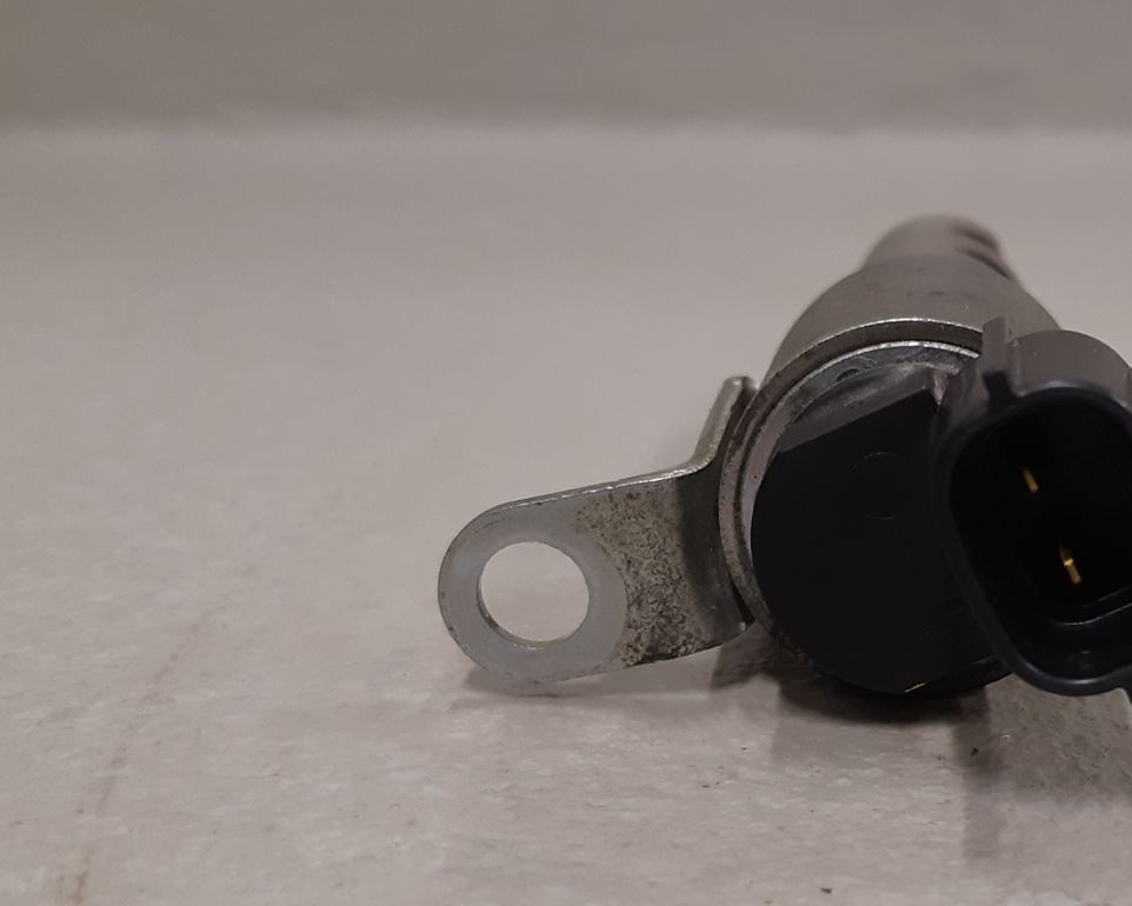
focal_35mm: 54
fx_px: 1810
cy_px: 614
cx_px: 932
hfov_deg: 33.6
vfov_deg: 27.9
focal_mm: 3.93
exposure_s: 1/50
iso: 160
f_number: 1.7
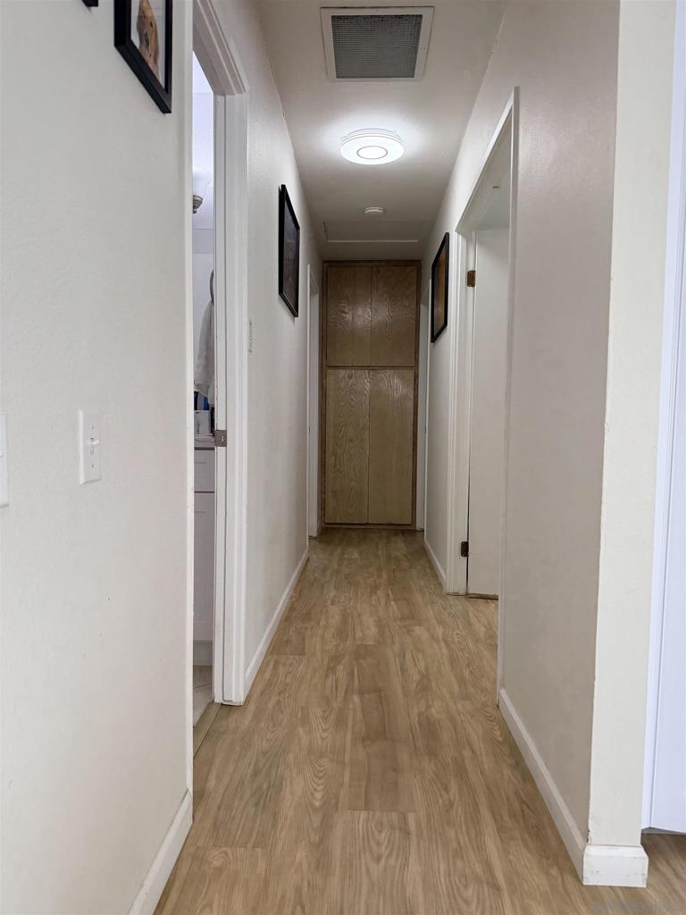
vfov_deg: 71.6
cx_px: 343
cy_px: 458
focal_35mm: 24
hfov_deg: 56.8
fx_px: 634
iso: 200
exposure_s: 1/172
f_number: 1.78
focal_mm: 6.76
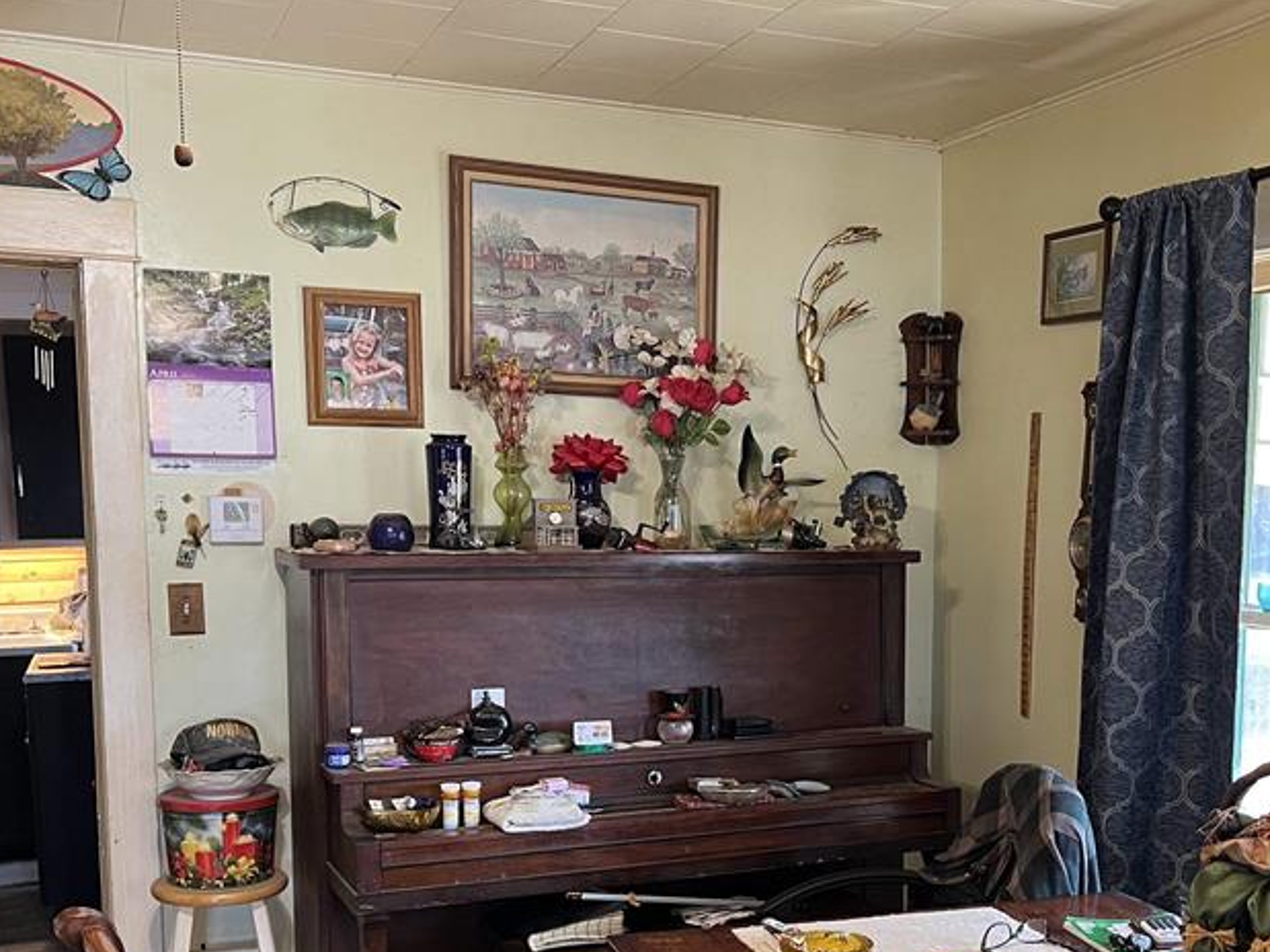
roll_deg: -1.2
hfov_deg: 43.5
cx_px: 800
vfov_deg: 33.1
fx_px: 1577
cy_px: 681
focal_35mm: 43
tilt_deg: -5.9
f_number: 1.5
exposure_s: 1/60
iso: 125
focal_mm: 5.7
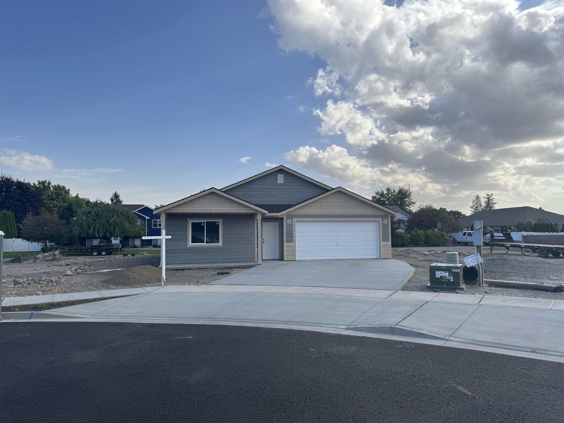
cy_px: 212
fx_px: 391
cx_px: 282
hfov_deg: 71.6
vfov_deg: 56.8
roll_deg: +0.4
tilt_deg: +2.2
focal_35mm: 24
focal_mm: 6.76
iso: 80
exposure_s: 1/2174
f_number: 1.78
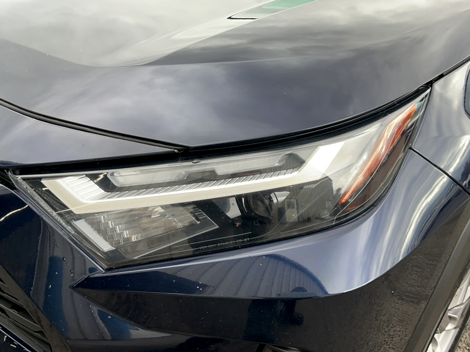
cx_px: 235
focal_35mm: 30
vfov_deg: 46.8
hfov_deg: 60.0
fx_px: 407
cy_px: 176
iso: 16
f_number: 1.8
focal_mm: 3
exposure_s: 1/120
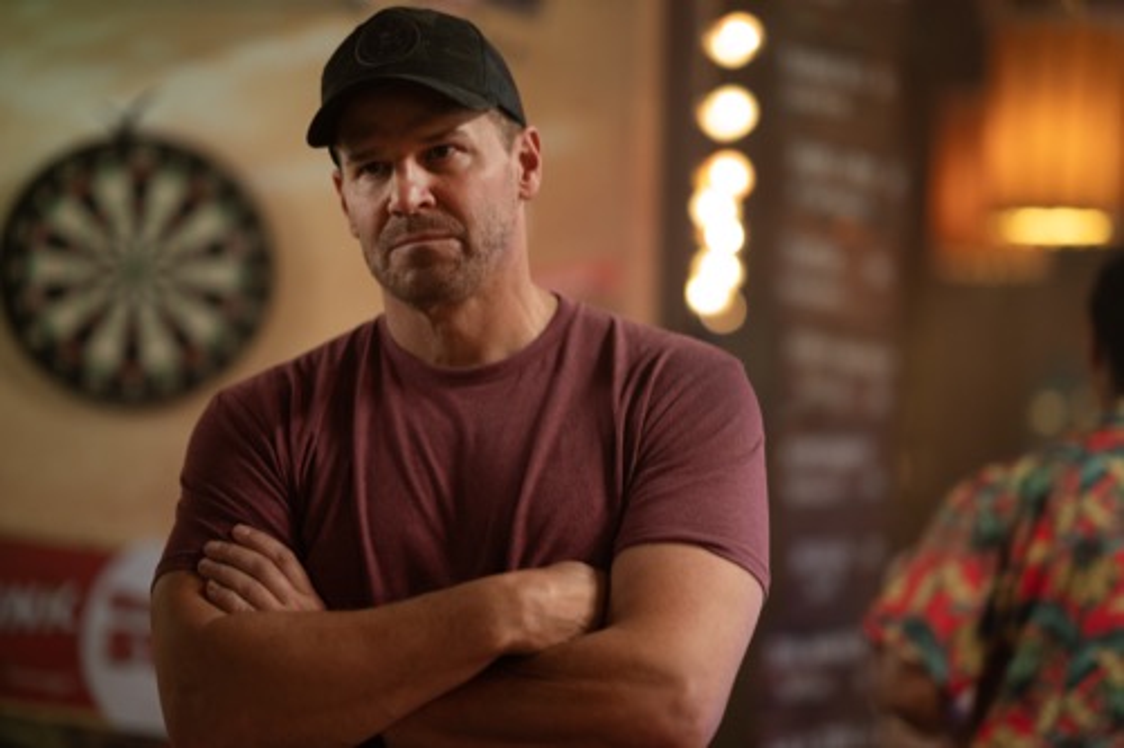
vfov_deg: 16.1
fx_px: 2653
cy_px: 374
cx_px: 562
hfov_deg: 23.9
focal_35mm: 85
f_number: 1.4
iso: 1250
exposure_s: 1/200
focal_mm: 85
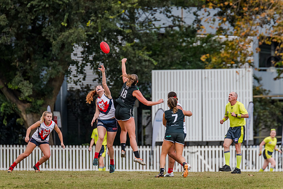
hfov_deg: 4.6
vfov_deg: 3.1
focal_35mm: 443
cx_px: 134
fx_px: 3485
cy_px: 89
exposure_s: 1/1250
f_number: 5.6
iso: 800
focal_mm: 420
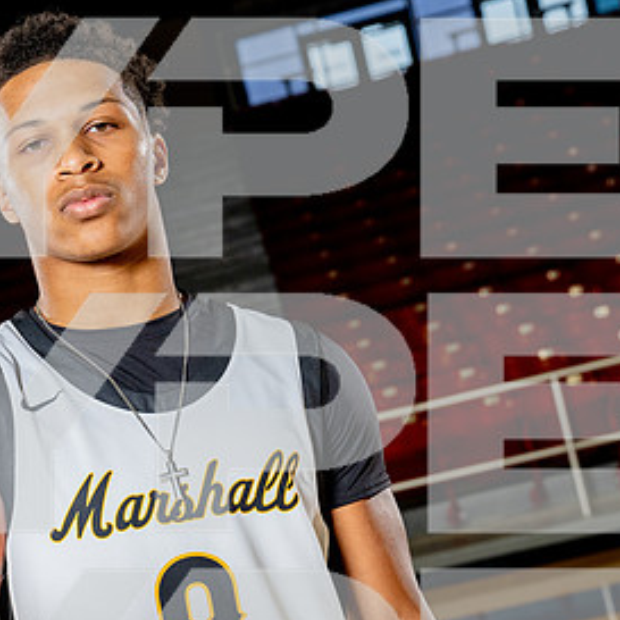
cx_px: 111
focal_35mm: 103
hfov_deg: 16.7
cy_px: 414
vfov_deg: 16.9
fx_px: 2087
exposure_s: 1/250
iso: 640
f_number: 5.6
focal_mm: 57
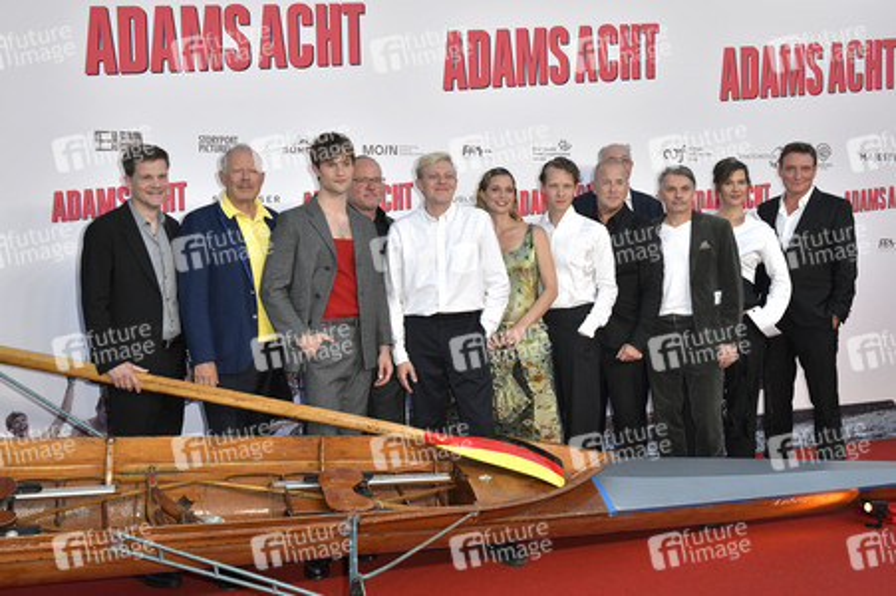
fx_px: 945
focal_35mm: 38
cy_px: 298
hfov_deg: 50.7
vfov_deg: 35.0
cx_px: 448
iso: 1600
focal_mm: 38
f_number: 7.1
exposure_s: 1/160
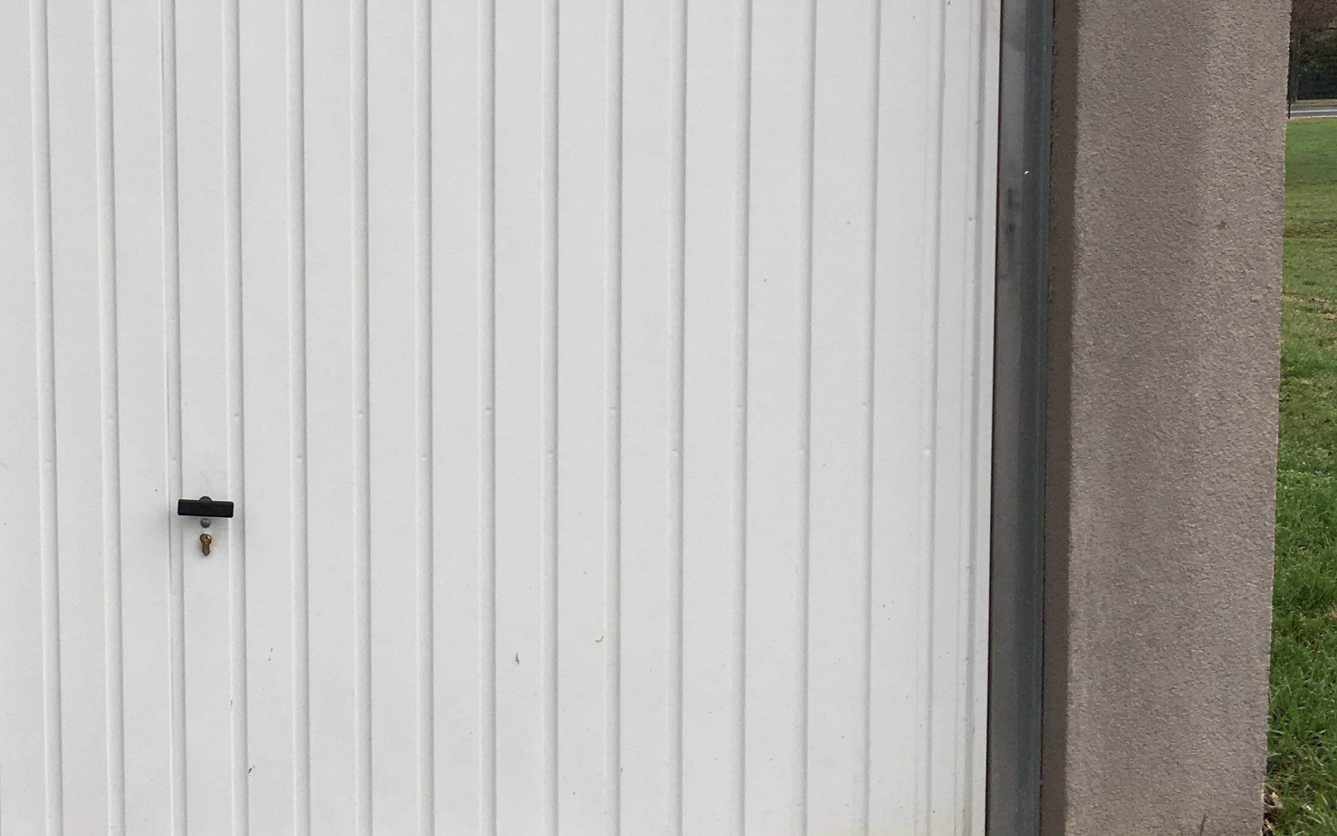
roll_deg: +1.7
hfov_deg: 34.7
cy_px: 215
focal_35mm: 56
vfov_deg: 22.9
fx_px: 2040
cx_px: 190
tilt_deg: -6.3
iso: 25
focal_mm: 4.15
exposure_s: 1/273
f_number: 2.2
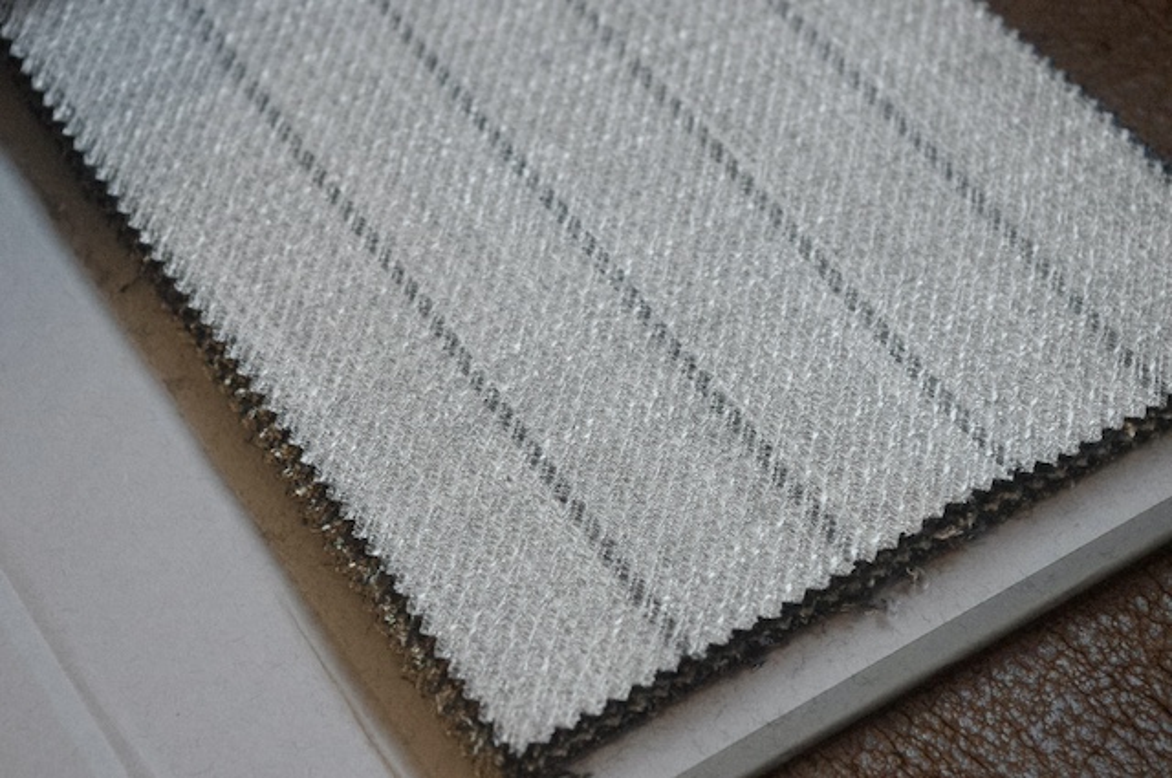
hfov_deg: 24.8
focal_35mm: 82
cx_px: 586
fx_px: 2666
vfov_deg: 16.6
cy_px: 389
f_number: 8
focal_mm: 55
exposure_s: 1/125
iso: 6400
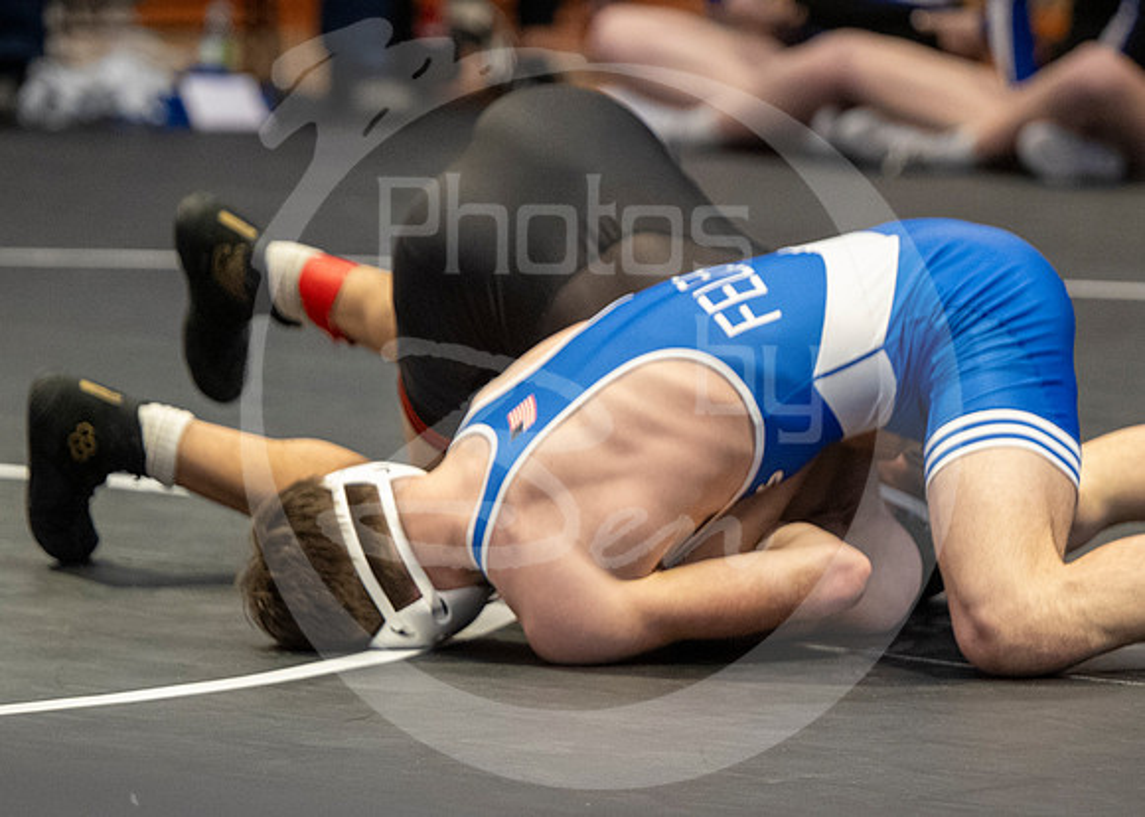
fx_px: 10773
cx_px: 636
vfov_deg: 4.3
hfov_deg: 6.1
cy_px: 861
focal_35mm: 331
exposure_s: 1/1000
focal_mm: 150
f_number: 2.8
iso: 3200
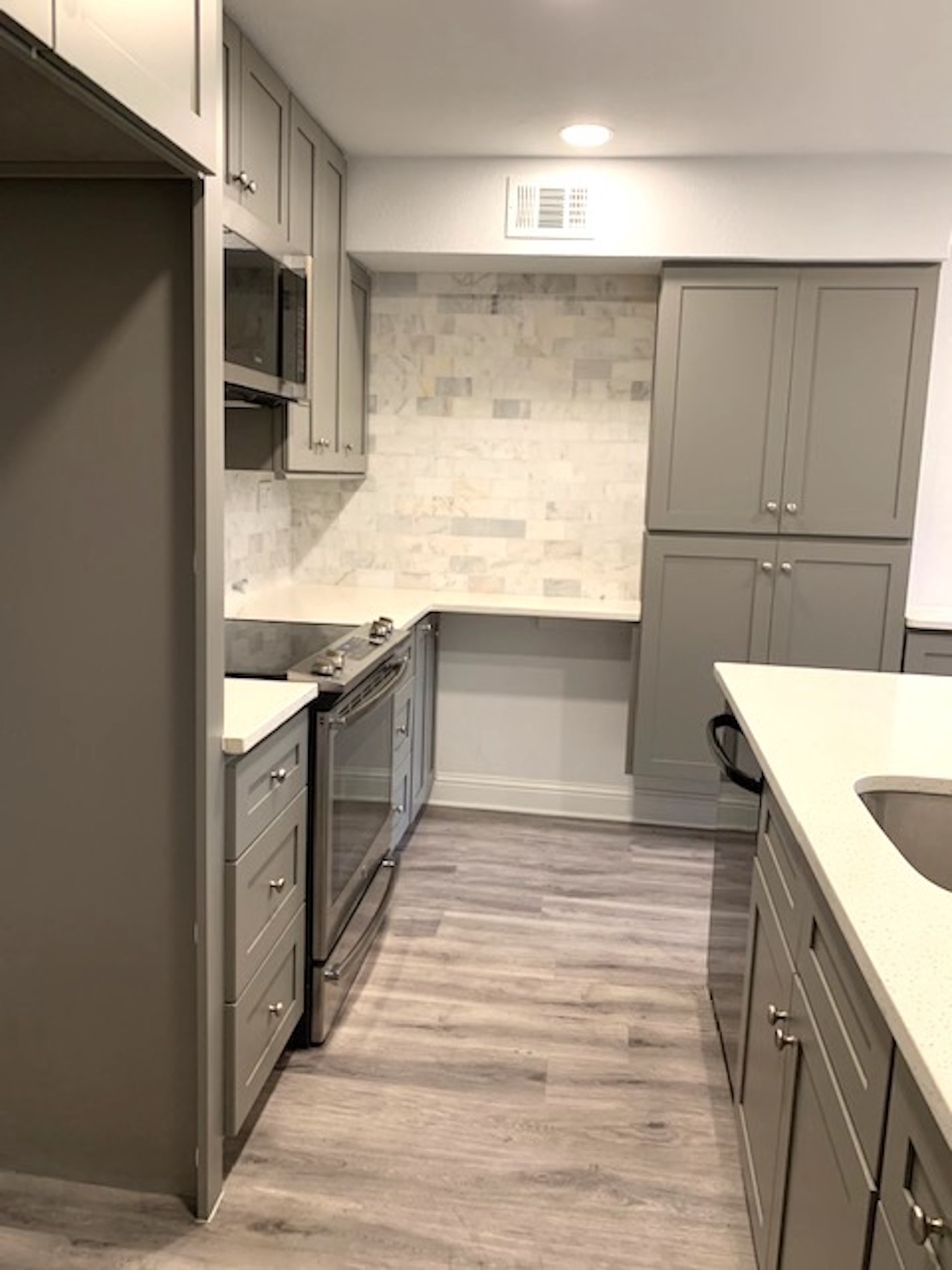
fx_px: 953
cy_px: 635
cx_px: 476
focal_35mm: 26
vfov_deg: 67.3
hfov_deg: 53.1
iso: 160
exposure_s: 1/60
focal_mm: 4.25
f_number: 1.8
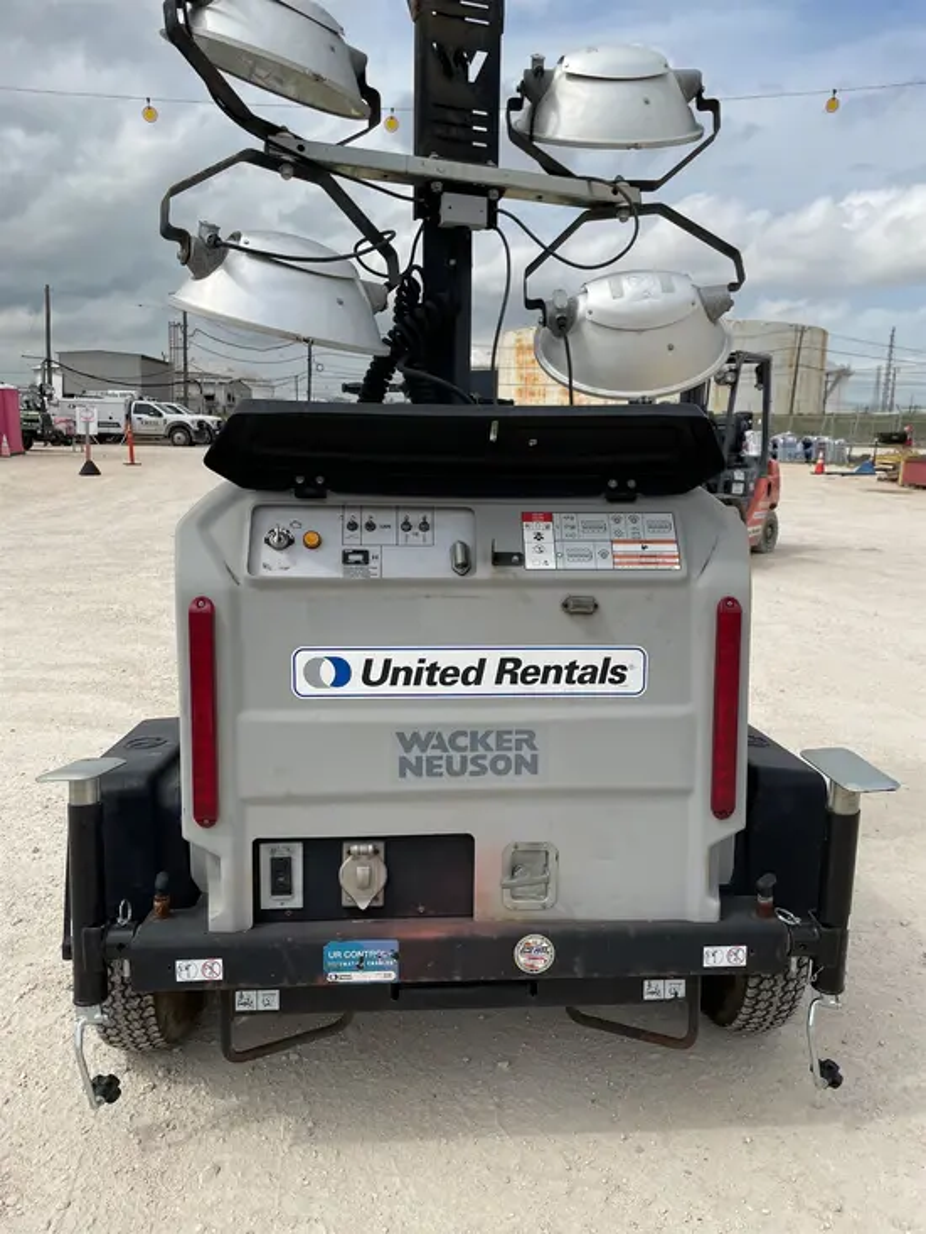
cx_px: 463
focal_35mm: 26
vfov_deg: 67.3
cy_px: 617
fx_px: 927
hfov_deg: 53.1
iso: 50
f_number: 1.6
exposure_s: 1/6897
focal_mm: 4.2
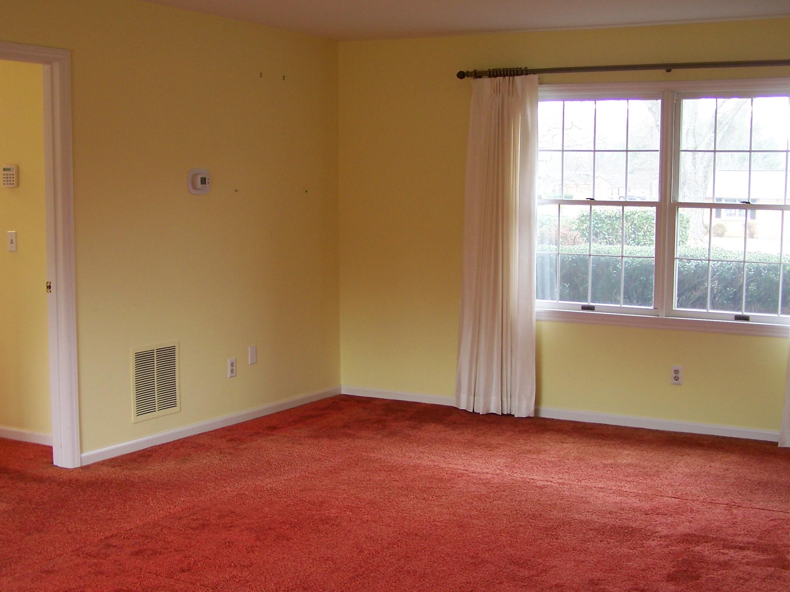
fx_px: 1118
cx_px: 377
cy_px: 298
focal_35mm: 49
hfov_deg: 38.9
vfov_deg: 29.7
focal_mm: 6.3
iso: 64
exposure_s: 1/13
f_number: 2.8
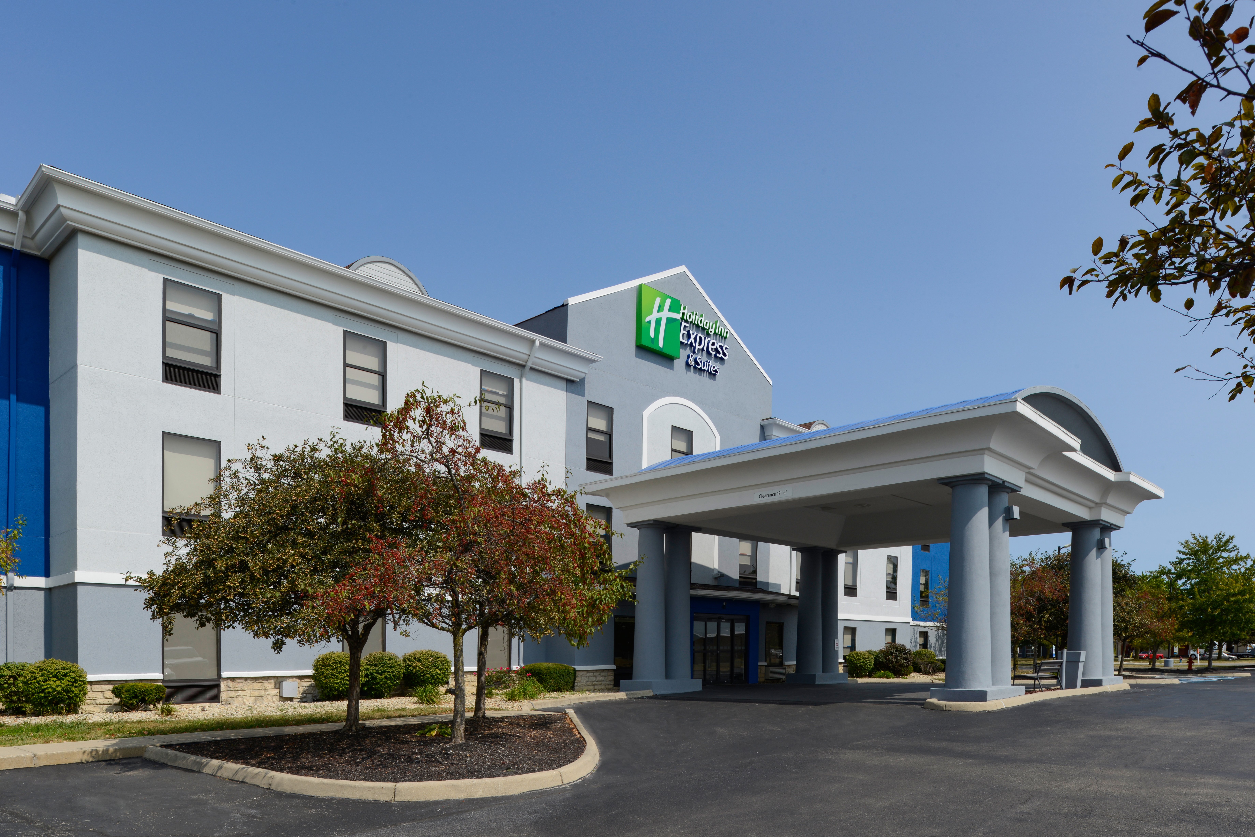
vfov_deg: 53.2
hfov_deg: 73.7
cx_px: 628
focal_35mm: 24
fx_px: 837
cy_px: 418
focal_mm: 24
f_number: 16
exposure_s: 1/100
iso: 100
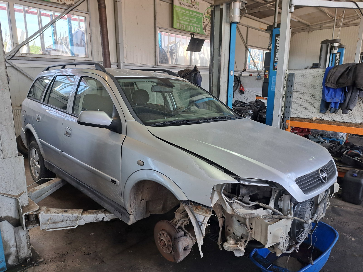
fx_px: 252
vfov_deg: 56.8
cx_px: 182
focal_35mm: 24
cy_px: 136
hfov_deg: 71.6
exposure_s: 1/100
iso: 50
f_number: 1.8
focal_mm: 5.23
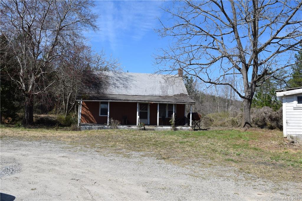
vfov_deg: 47.9
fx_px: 227
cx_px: 151
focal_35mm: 27
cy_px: 100
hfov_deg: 67.4
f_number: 10
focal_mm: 18
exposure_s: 1/400
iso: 200
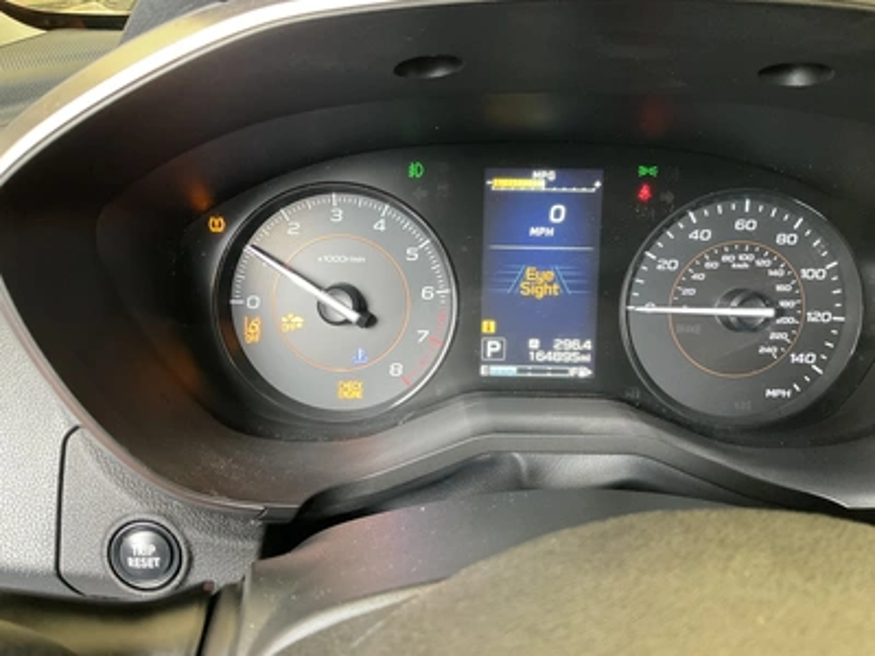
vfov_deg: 48.2
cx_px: 438
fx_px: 733
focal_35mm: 29
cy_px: 328
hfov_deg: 61.7
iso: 320
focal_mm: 3
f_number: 1.8
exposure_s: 1/56
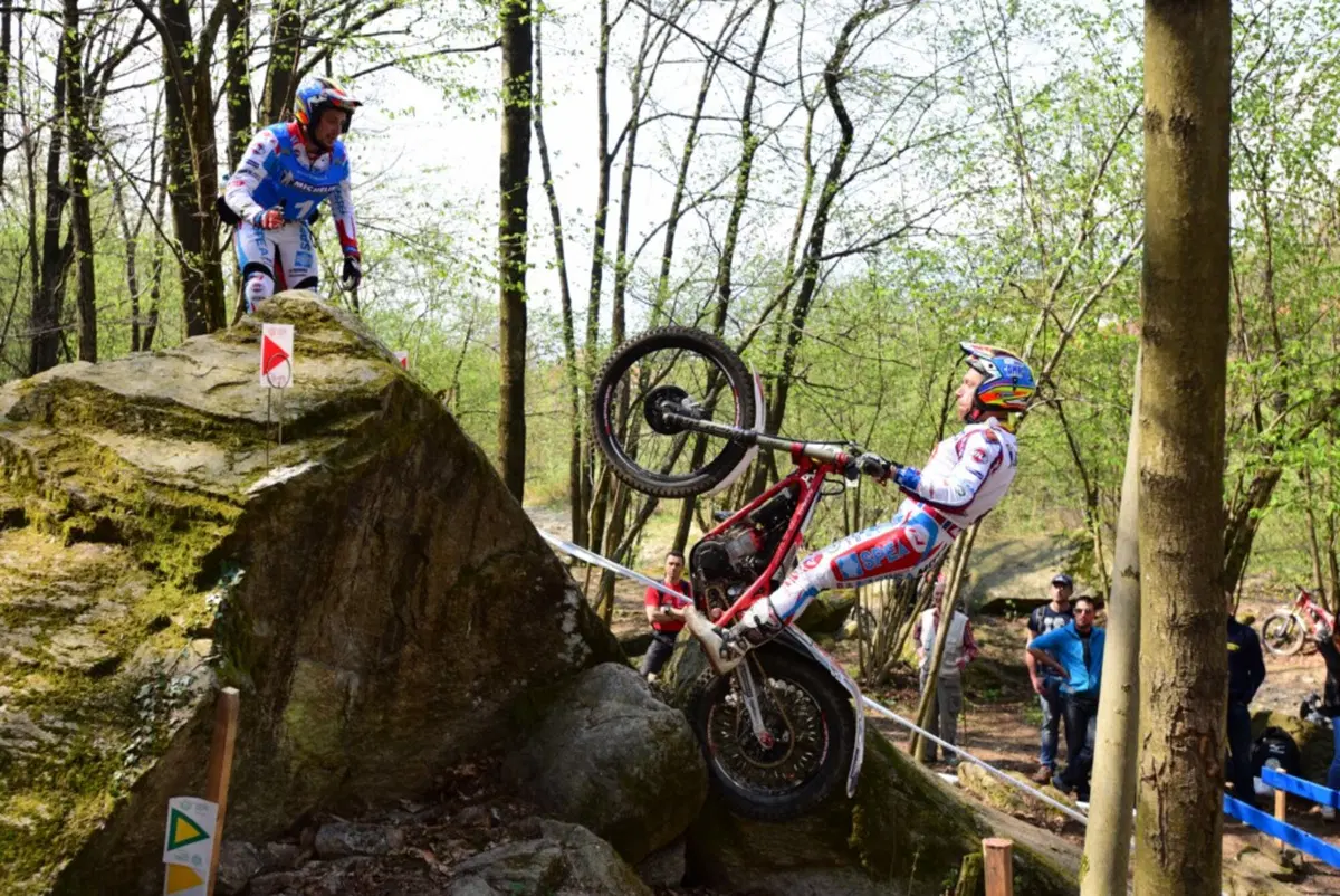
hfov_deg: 54.4
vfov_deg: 37.9
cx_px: 670
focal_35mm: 35
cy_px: 448
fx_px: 1304
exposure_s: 1/1250
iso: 640
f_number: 4.5
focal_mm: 35
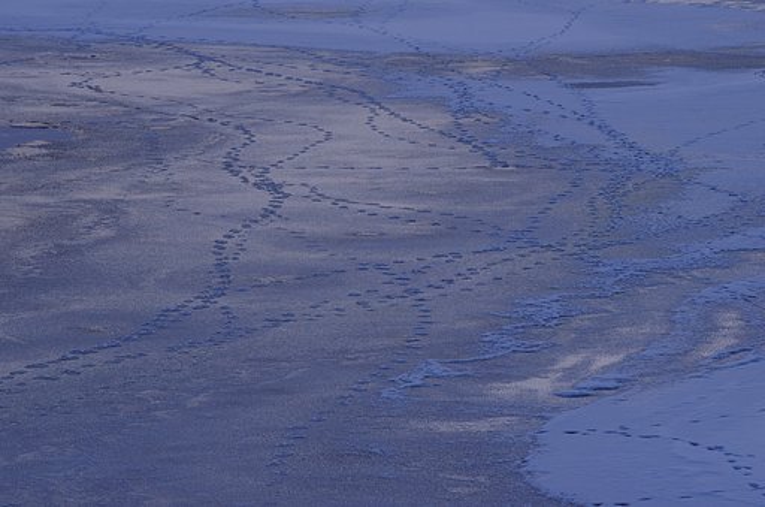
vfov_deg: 6.1
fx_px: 4771
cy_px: 254
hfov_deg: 9.2
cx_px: 382
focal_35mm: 225
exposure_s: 1/60
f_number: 8
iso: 200
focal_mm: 150
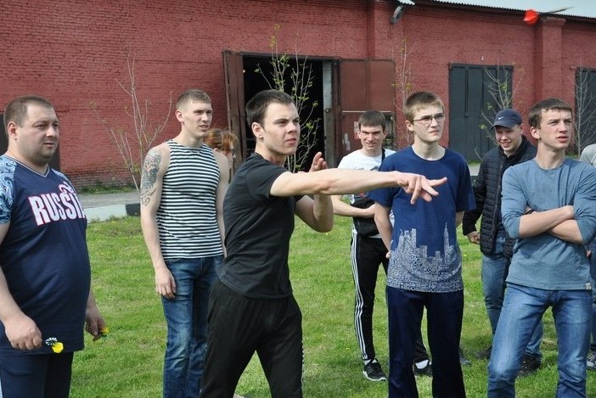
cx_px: 298
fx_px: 845
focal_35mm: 51
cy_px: 199
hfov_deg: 38.9
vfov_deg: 26.5
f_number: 5
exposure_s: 1/1250
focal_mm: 34
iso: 400
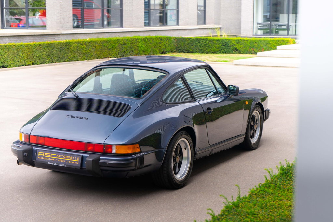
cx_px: 166
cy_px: 111
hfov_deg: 28.8
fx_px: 648
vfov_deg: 19.5
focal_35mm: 70
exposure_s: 1/40
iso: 160
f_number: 5.6
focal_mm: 70
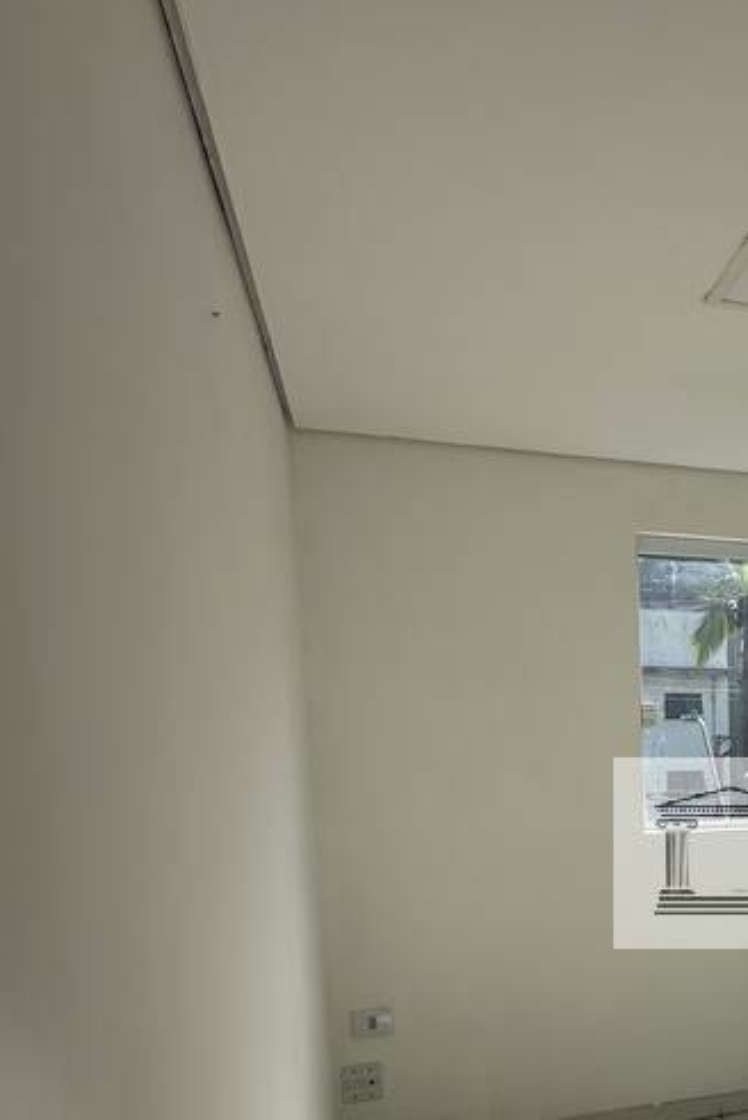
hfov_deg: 34.8
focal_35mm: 32
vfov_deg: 55.5
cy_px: 855
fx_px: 996
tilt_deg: -9.4
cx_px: 844
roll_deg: -0.3
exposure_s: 1/1261
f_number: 2.2
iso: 50
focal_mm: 2.22
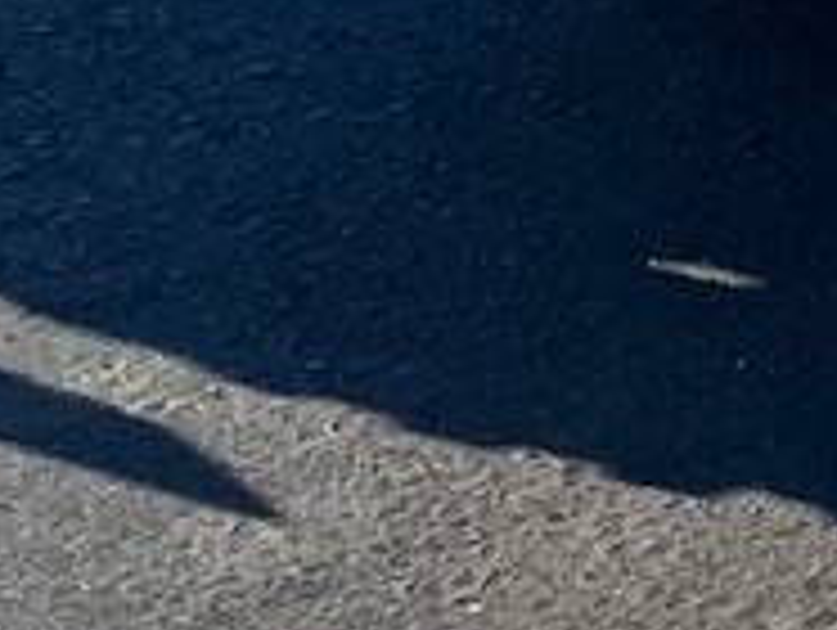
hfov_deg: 9.5
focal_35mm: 172
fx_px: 4164
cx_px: 2358
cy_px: -1102
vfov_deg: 7.8
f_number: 1.6
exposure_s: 1/4525
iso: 32
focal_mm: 5.1
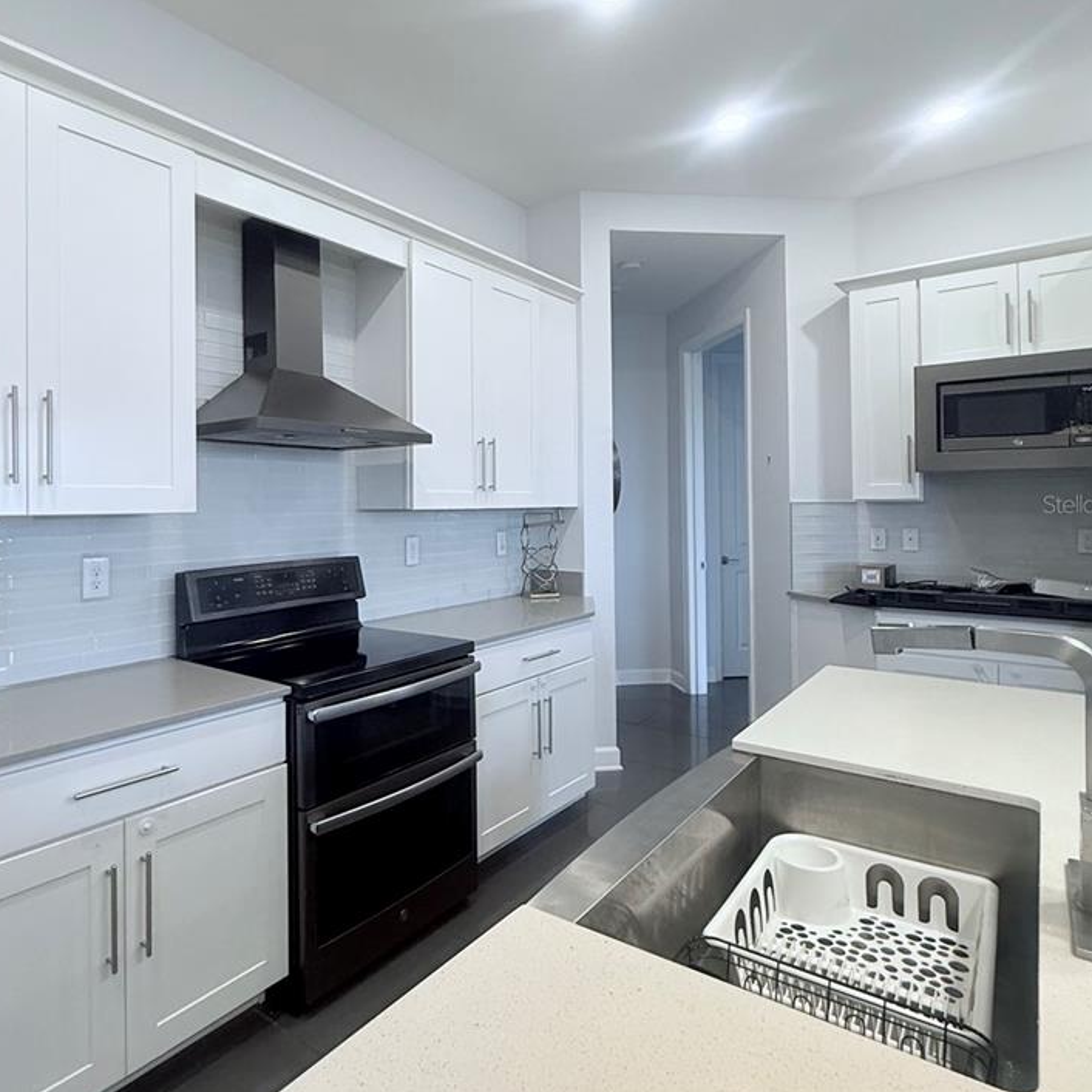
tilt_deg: +1.0
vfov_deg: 72.0
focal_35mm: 21
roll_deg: +0.7
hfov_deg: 71.6
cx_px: 457
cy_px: 504
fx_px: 749
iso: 250
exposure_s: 1/120
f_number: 2.2
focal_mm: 2.22
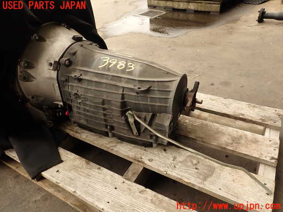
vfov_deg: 54.9
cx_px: 142
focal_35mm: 25
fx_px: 204
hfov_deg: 69.4
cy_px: 106
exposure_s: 1/80
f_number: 2.8
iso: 100
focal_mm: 4.5
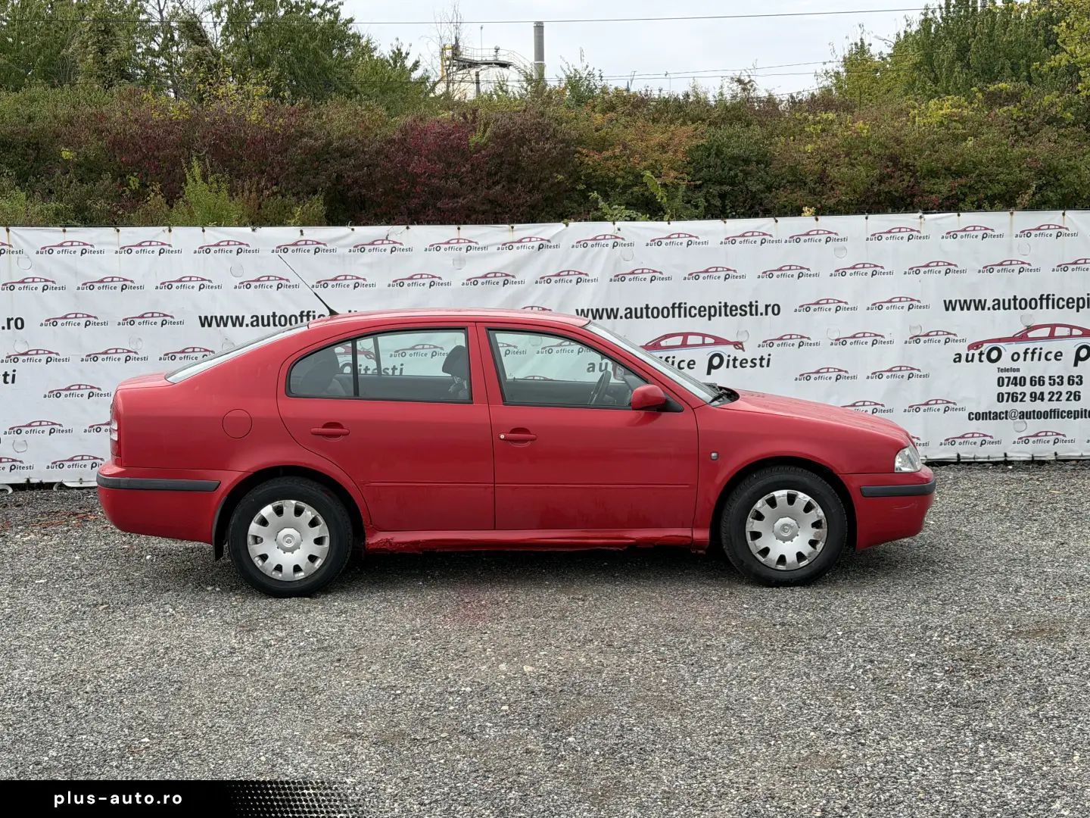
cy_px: 409
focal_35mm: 48
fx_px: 1511
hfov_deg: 39.7
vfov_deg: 30.3
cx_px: 545
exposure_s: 1/2208
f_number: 1.78
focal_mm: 6.76
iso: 64
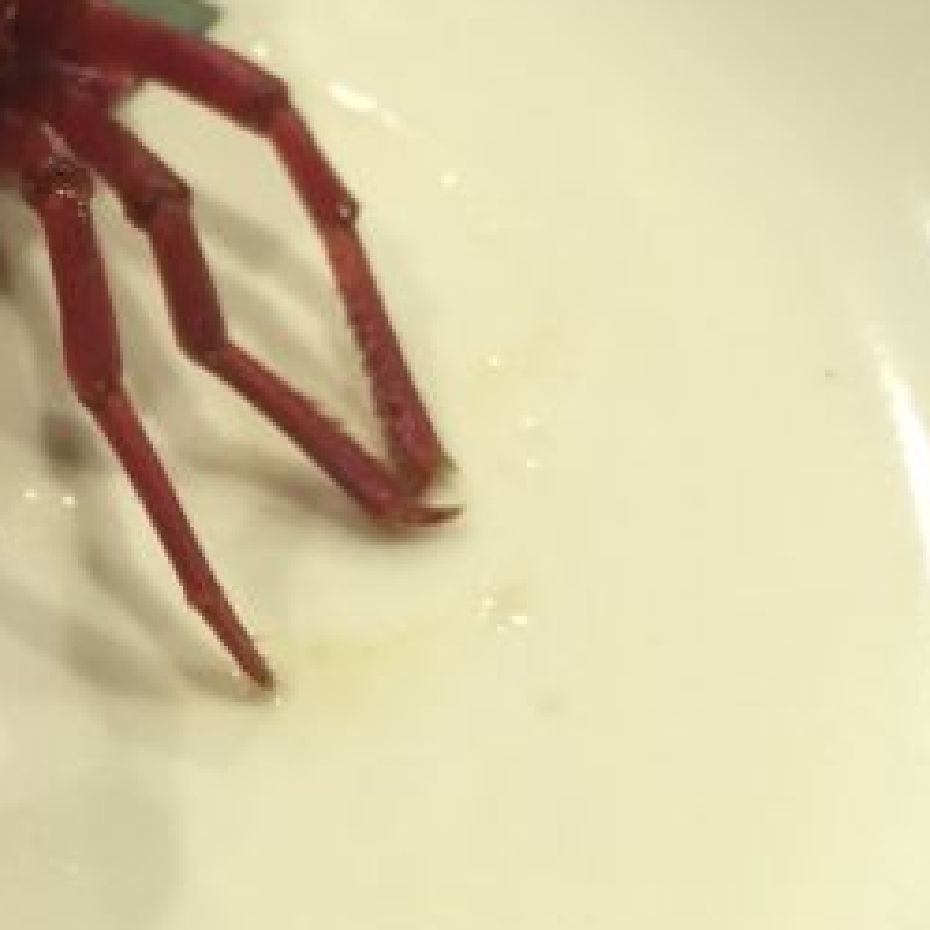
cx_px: -258
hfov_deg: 21.8
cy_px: 521
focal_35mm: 72
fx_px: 2188
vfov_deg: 24.0
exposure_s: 1/15
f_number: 2.2
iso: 64
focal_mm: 4.15
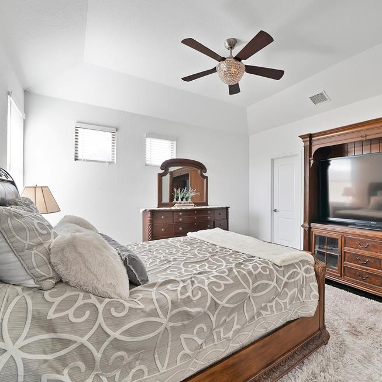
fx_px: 200
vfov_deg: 87.4
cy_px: 189
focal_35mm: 16
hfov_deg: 86.1
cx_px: 233
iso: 640
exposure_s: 1/2.5
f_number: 9
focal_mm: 12
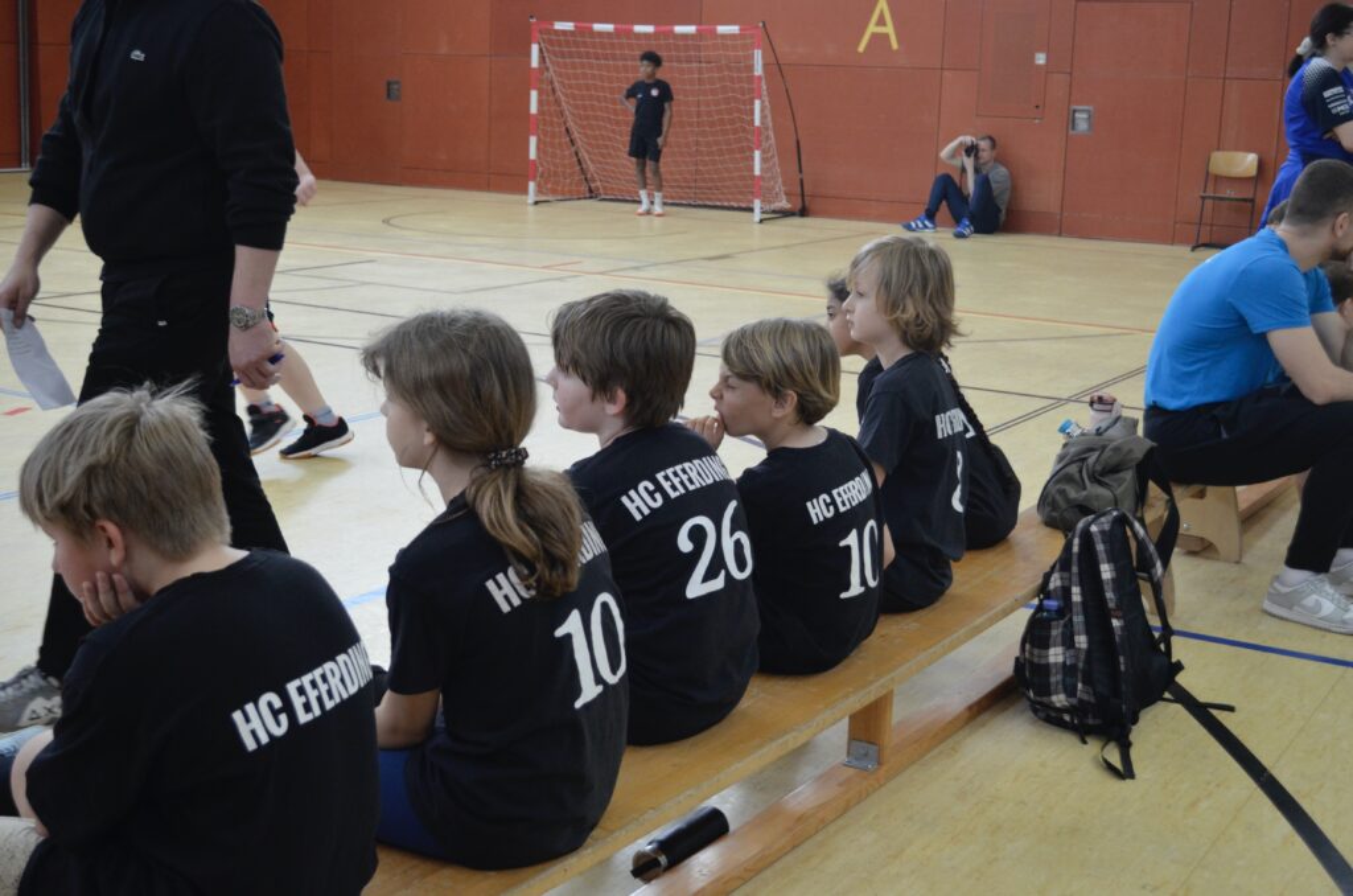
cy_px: 448
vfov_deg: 29.7
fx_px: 1688
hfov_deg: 43.7
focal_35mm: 45
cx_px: 676
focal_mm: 30
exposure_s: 1/250
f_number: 4.5
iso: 1600
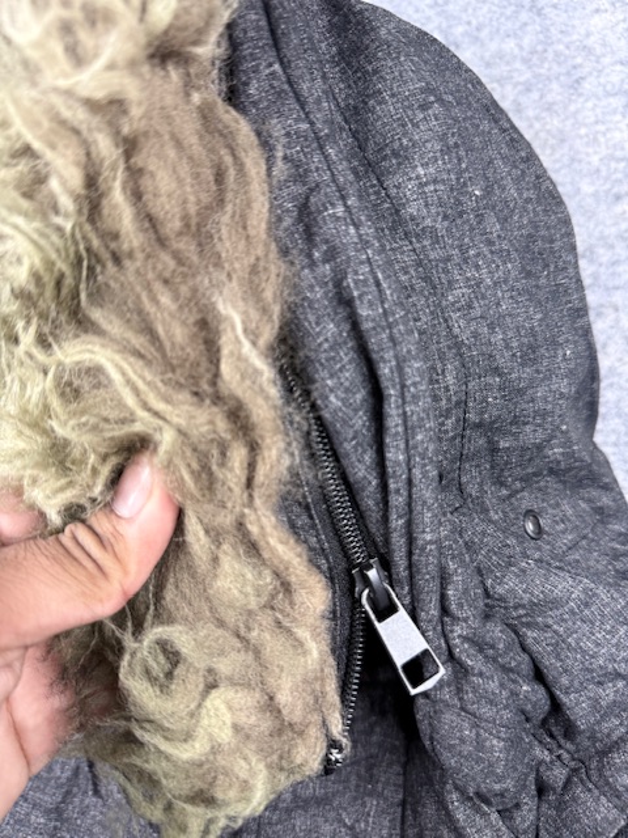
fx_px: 581
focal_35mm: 24
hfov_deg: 56.8
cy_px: 419
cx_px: 314
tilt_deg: -49.5
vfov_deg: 71.6
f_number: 1.78
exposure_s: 1/100
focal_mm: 6.76
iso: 160
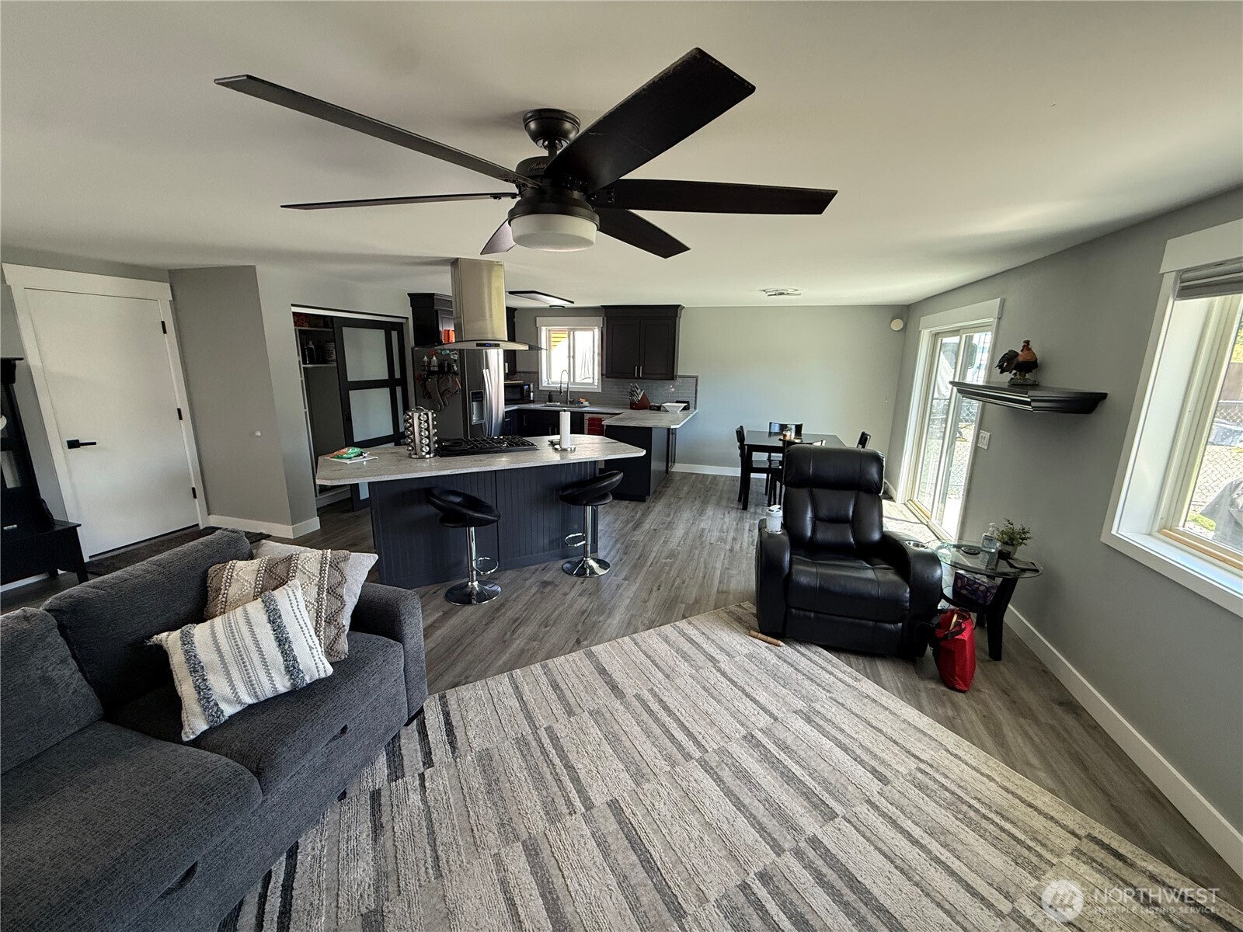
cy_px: 466
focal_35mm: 14
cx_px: 622
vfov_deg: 85.7
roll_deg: -0.9
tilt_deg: -12.3
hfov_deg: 102.1
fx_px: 503
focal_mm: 2.22
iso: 200
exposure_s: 1/99
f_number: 2.2
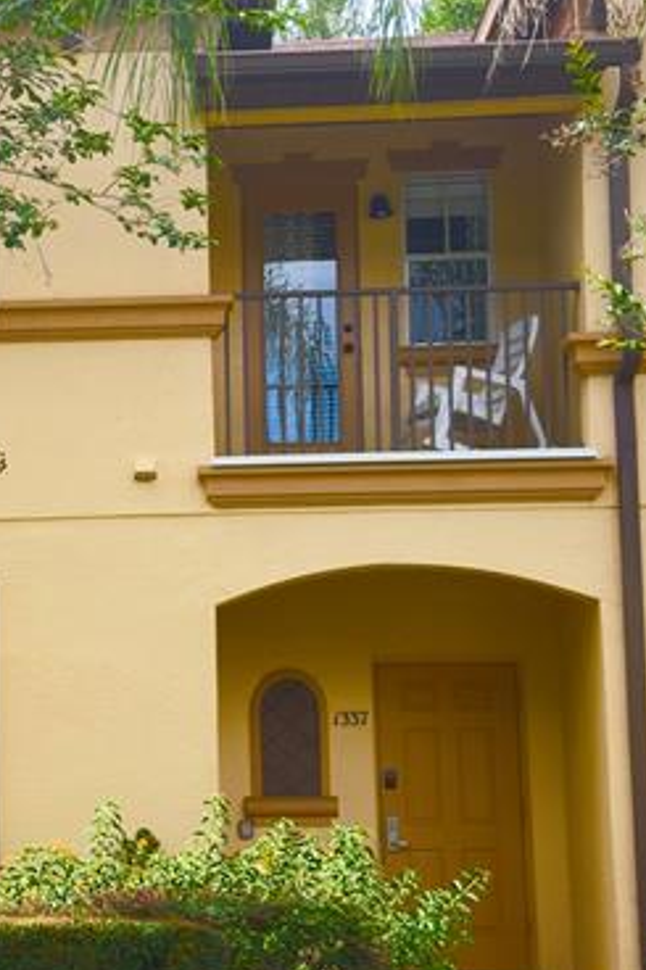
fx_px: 2047
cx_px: 53
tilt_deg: +6.5
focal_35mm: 76
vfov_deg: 26.6
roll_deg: +0.9
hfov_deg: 17.6
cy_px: 585
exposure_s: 1/1116
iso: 80
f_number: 1.78
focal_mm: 6.76
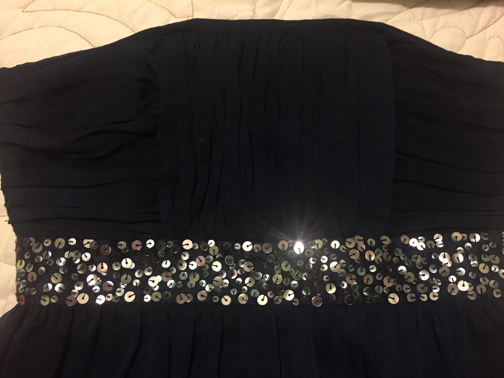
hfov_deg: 61.7
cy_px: 189
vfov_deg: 48.2
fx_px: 422
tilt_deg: -81.3
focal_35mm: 29
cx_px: 252
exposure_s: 1/17
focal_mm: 4.15
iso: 320
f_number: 2.2
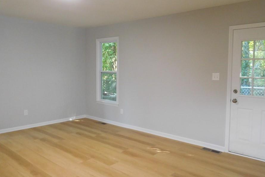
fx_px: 221
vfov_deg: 43.6
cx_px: 138
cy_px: 86
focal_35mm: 30
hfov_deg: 61.9
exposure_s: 1/30
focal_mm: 4.5
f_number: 3.4
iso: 450
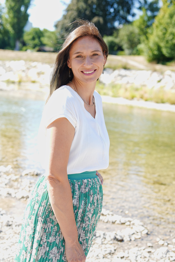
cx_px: 88
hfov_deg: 27.0
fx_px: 365
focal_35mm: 50
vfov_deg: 39.6
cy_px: 131
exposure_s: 1/250
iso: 80
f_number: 4
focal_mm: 50
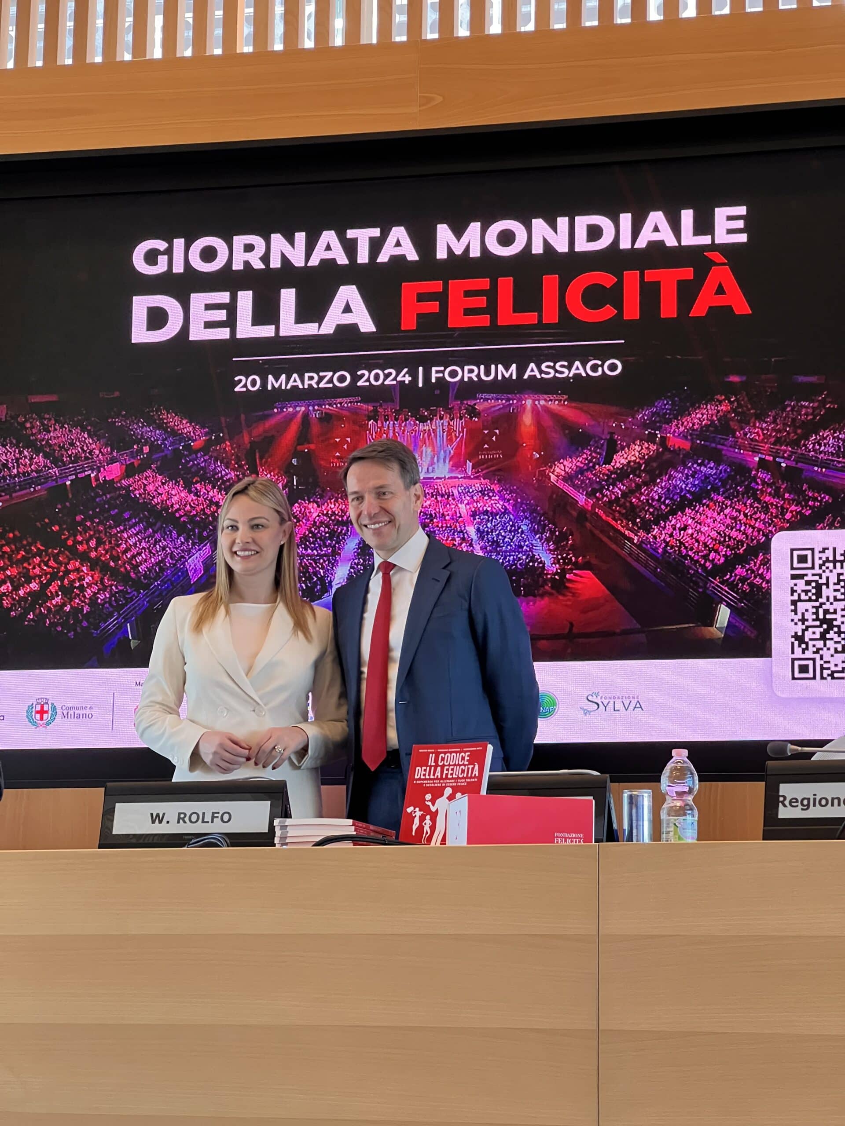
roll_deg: -0.6
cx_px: 422
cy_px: 563
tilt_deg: +10.9
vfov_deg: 25.3
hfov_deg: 19.1
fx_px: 2506
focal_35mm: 77
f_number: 2.8
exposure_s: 1/100
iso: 400
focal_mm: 9
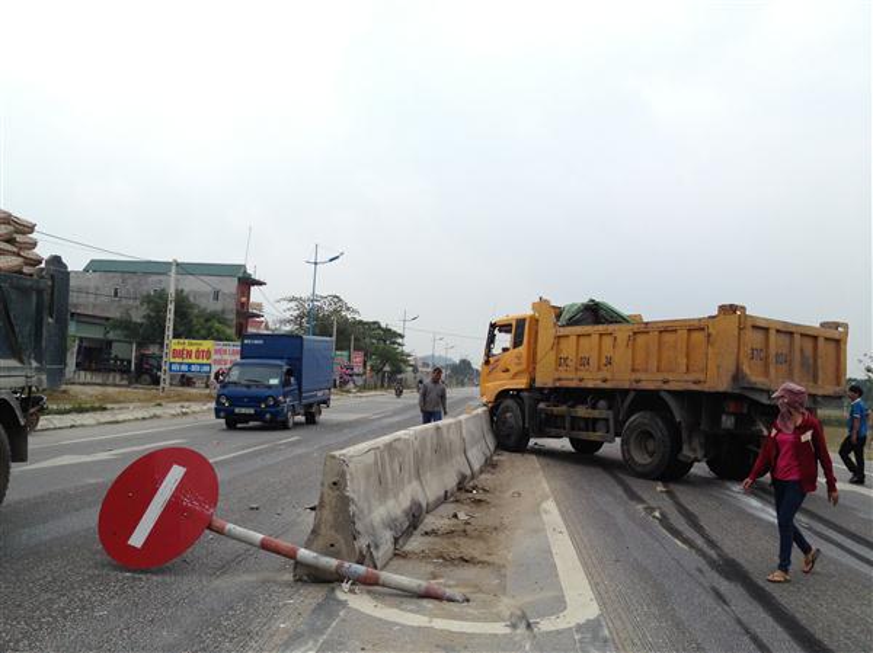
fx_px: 882
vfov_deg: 40.6
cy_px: 326
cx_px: 436
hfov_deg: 52.7
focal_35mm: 35
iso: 50
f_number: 2.4
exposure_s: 1/292
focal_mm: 4.28
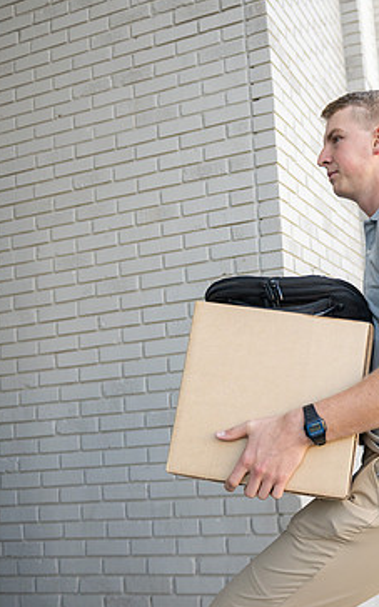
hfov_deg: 31.7
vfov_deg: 50.4
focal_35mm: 39
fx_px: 646
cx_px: 316
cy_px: 318
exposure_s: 1/800
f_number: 2.8
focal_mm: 24
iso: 200
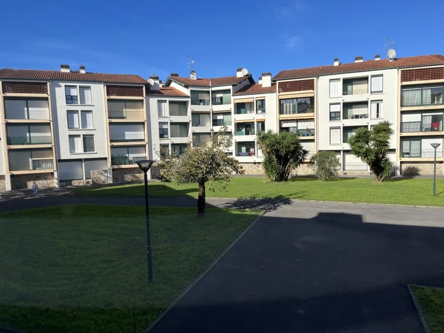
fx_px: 333
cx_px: 222
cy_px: 166
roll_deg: +2.6
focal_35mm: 26
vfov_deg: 53.1
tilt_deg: -4.3
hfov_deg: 67.3
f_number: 1.6
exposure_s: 1/3745
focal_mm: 5.1
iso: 50
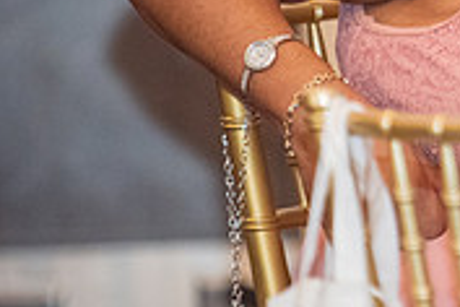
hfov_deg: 3.1
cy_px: -121
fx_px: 8356
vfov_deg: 2.1
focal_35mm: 654
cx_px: 730
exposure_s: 1/250
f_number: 2.8
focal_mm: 200
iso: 3200
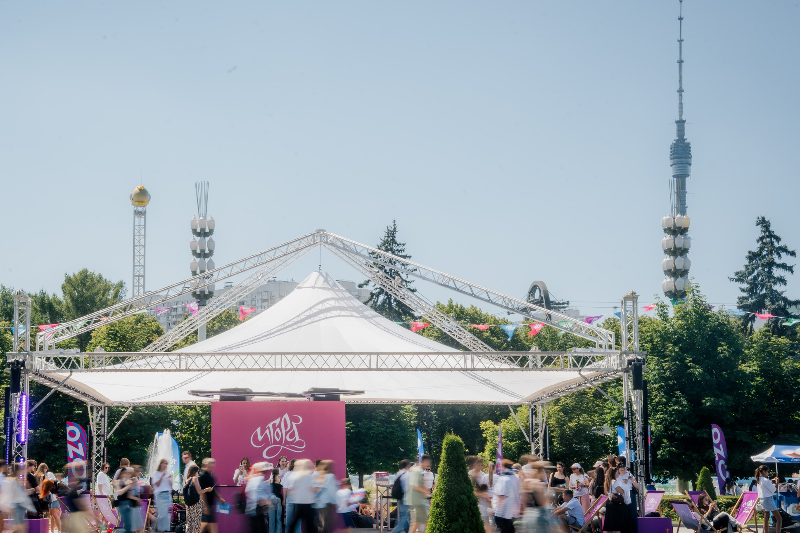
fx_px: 1533
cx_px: 306
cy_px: 302
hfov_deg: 29.1
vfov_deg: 19.7
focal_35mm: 69
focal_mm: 52
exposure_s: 1/5
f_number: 22
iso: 50
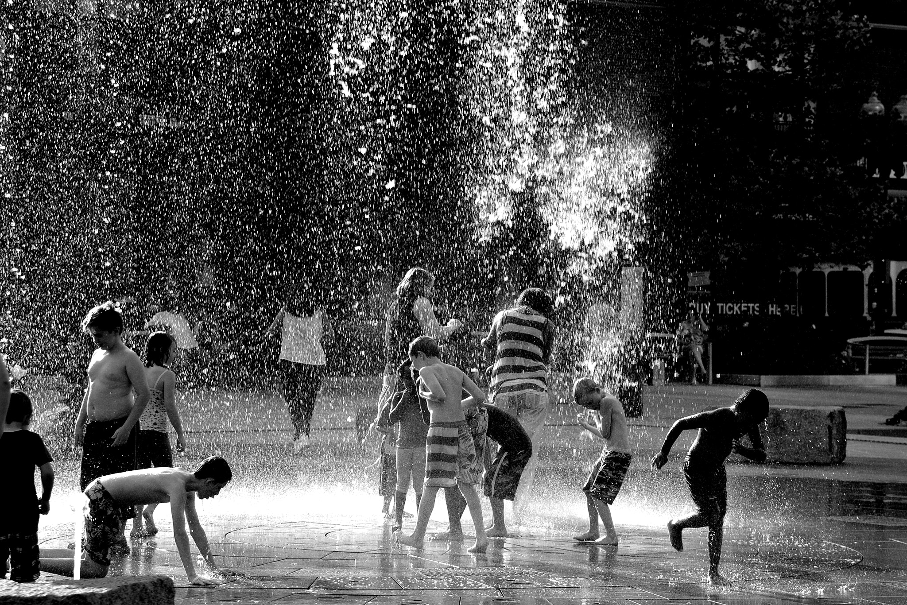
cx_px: 454
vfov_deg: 13.4
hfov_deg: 20.0
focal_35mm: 102
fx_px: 2570
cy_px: 302
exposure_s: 1/400
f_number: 5.6
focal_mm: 68
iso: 200
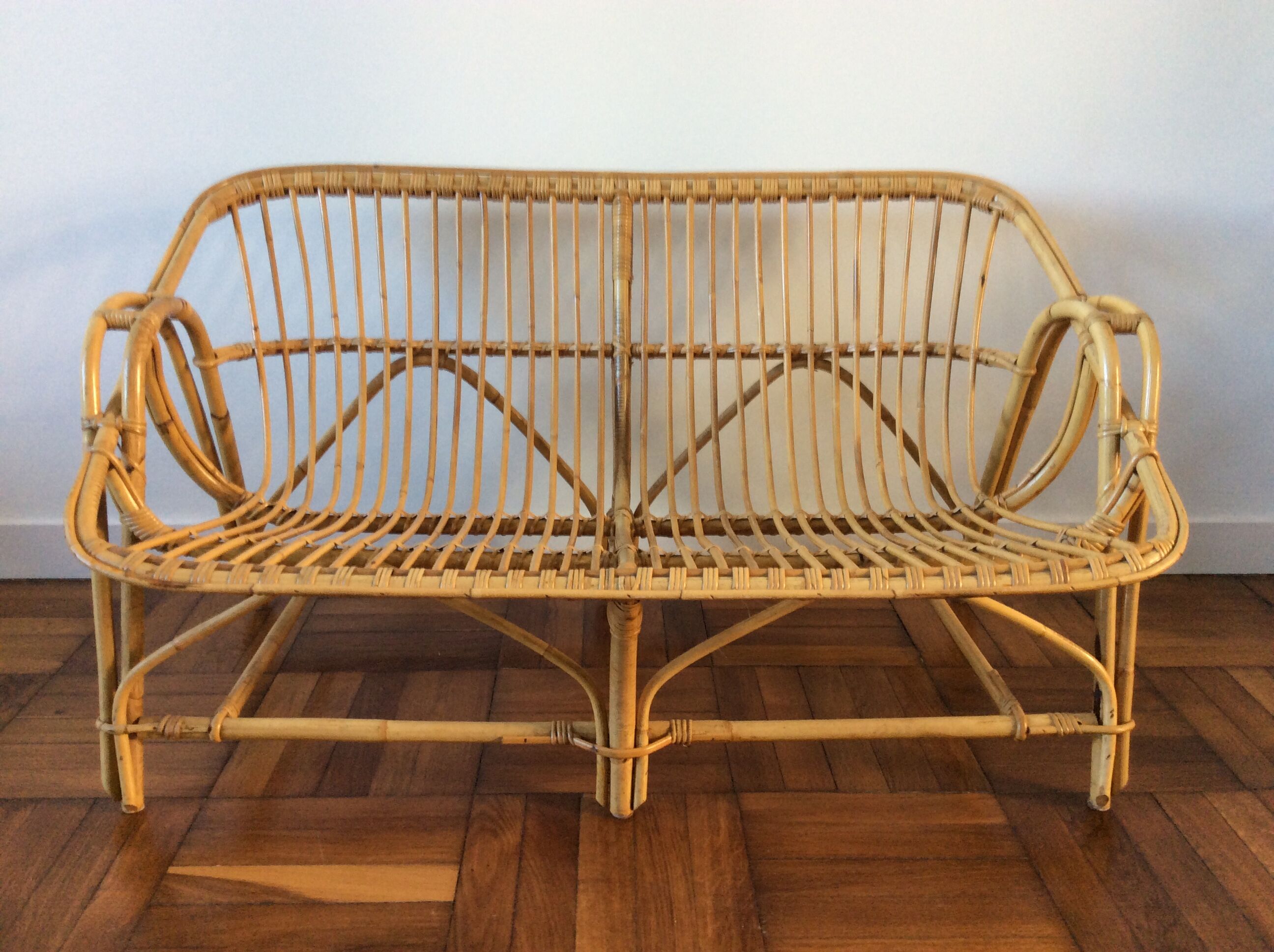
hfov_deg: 56.9
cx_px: 637
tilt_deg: -20.5
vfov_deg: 44.1
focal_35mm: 32
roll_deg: -1.6
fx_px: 1176
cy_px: 476
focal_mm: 3.3
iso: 64
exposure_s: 1/25
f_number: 2.4
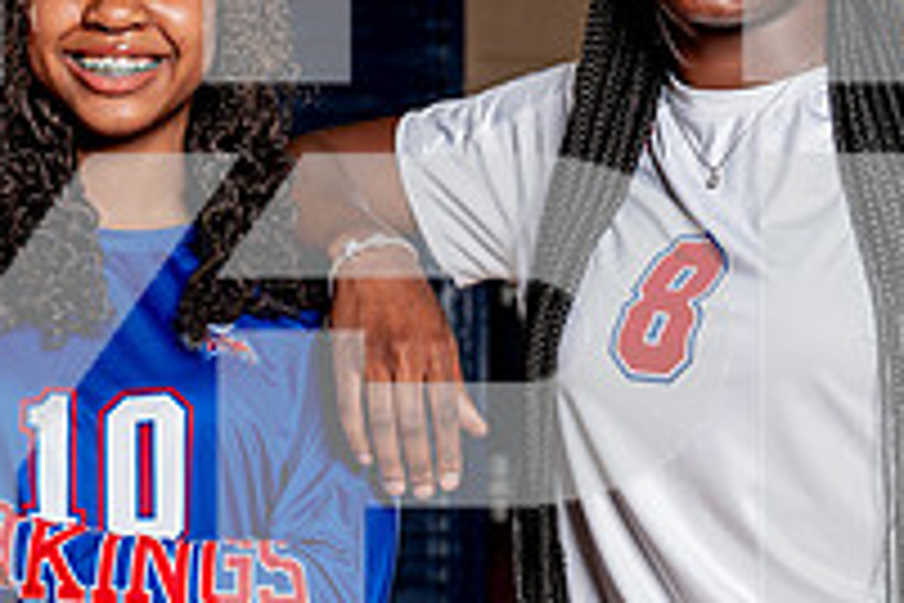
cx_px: 130
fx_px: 4193
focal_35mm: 167
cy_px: 394
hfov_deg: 12.2
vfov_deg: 8.2
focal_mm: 58
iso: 200
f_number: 5.6
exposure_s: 1/250
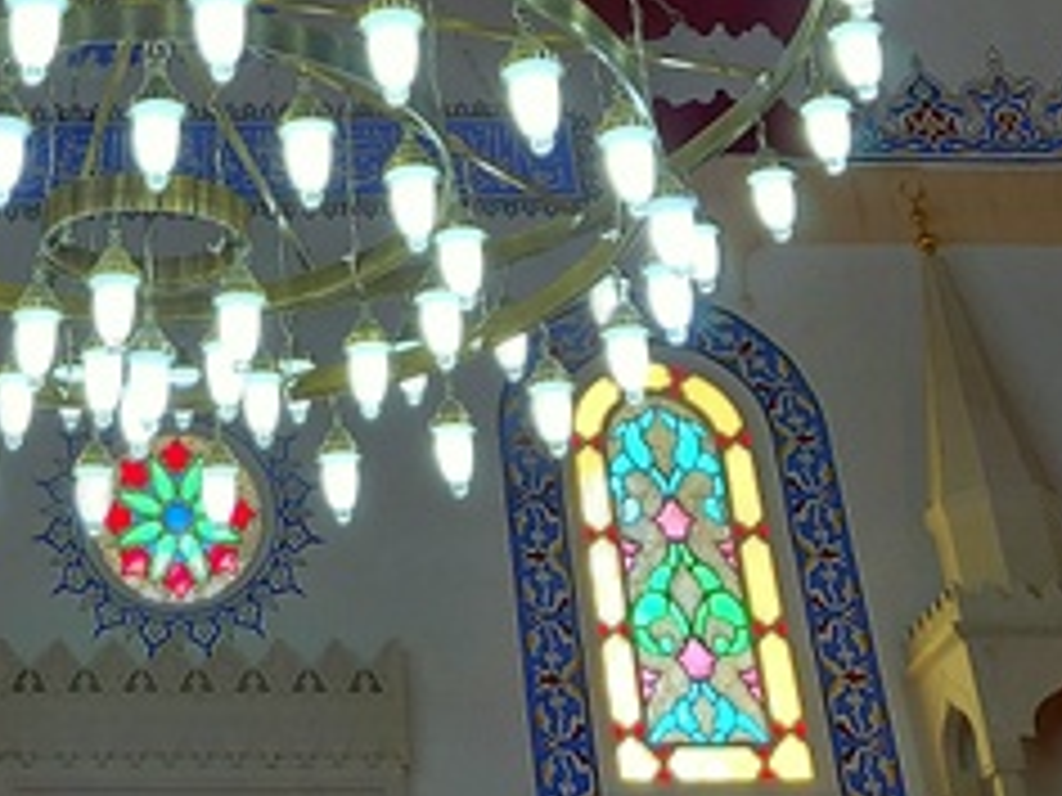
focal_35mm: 65
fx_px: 1994
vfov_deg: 21.2
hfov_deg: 28.8
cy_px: -121
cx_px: 140
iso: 64
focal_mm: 5.23
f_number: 1.8
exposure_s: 1/60
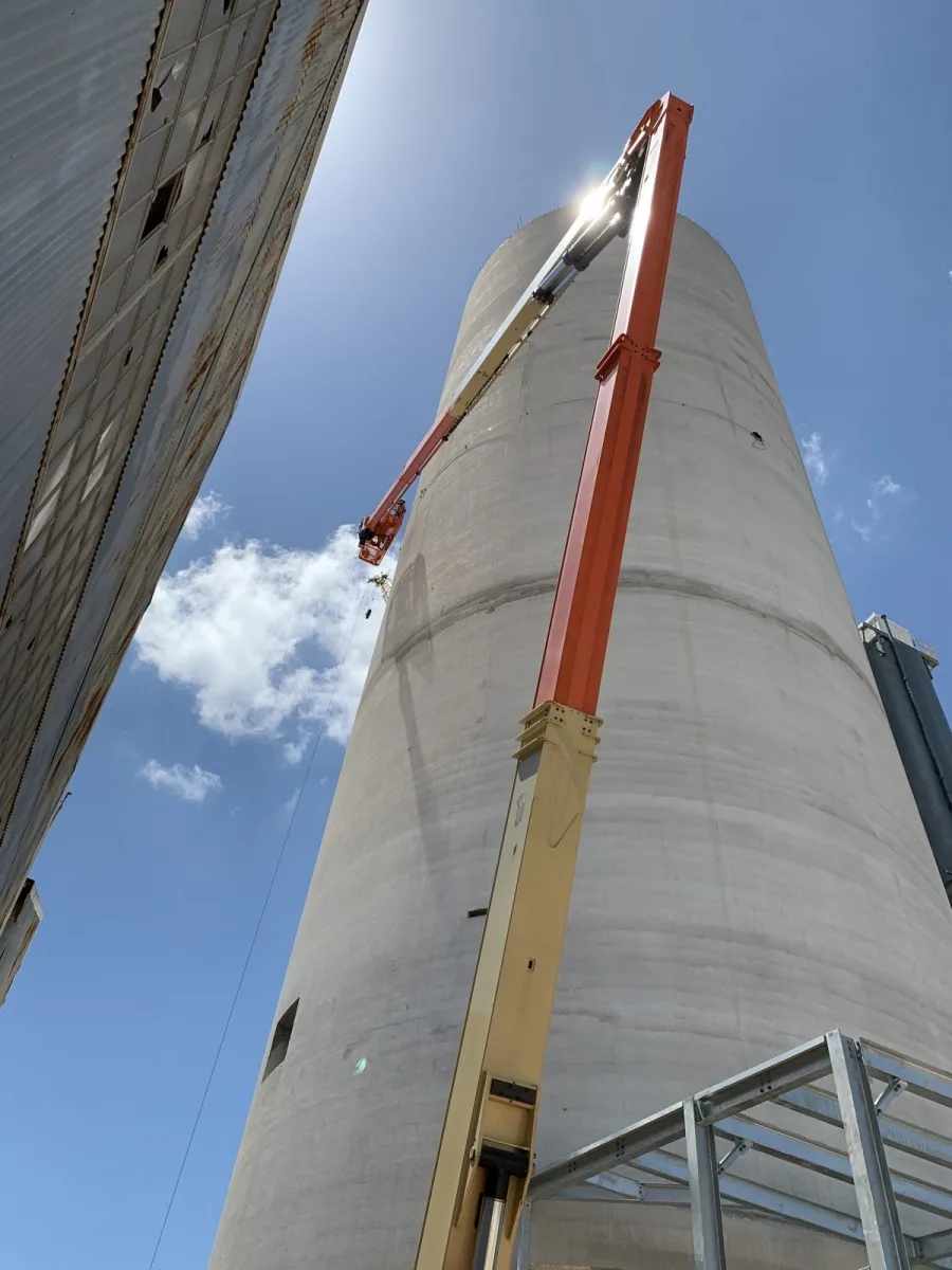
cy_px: 635
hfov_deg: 53.1
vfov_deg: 67.3
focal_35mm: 26
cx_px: 476
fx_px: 953
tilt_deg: +51.4
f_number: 1.8
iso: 25
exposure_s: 1/4464
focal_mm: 4.25
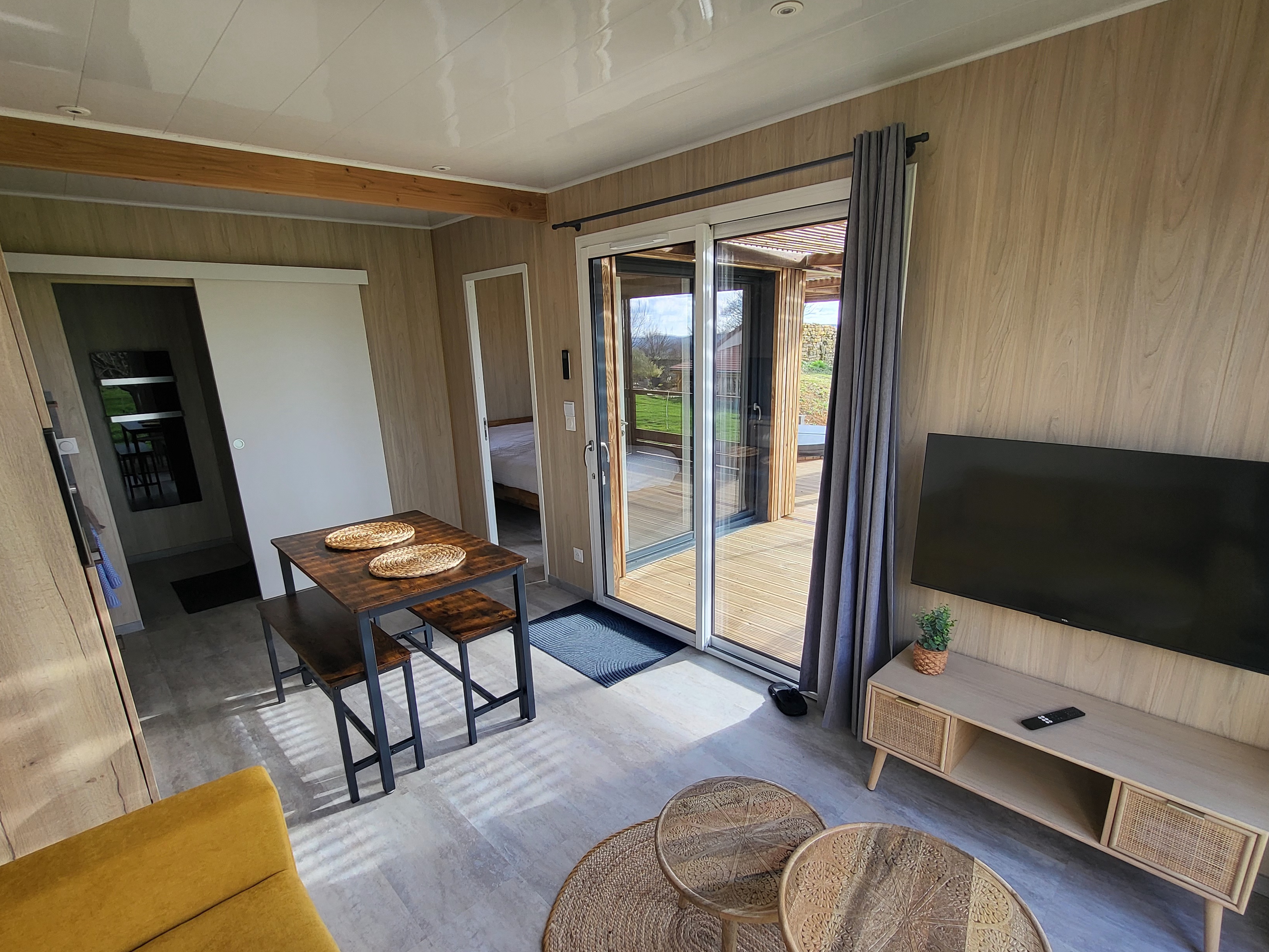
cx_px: 636
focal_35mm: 16
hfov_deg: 94.5
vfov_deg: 78.0
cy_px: 514
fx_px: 587
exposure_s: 1/101
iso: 50
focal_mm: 1.74
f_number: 2.2
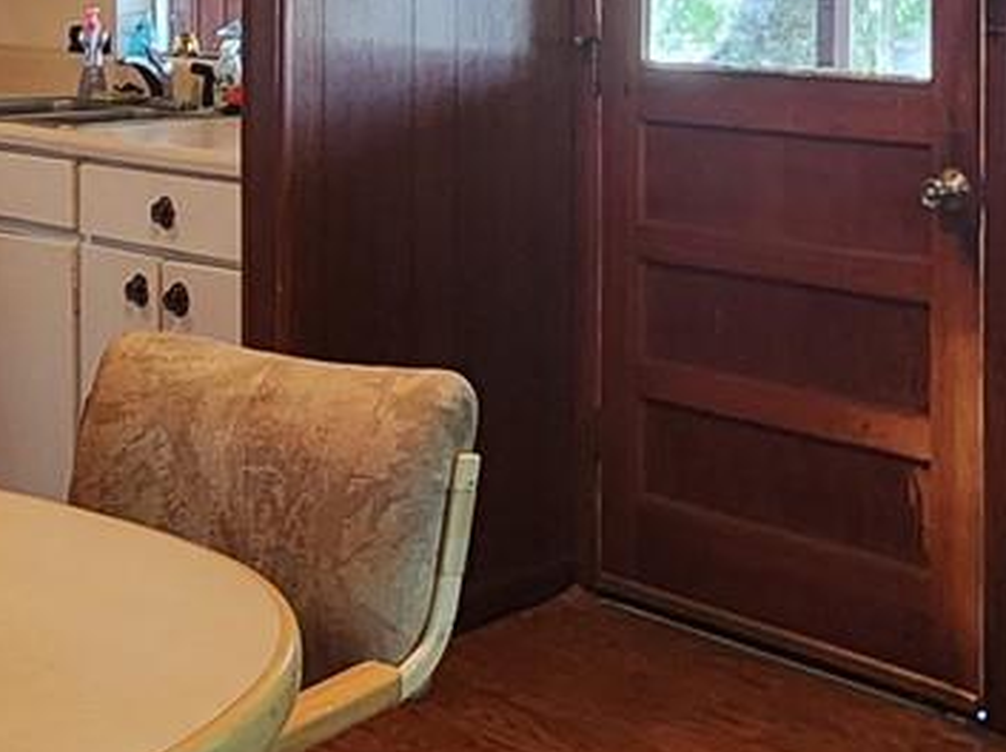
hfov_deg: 32.1
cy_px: -31
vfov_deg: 23.5
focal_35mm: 59
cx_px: 761
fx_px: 1713
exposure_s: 1/30
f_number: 2.2
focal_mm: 2.2
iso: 320
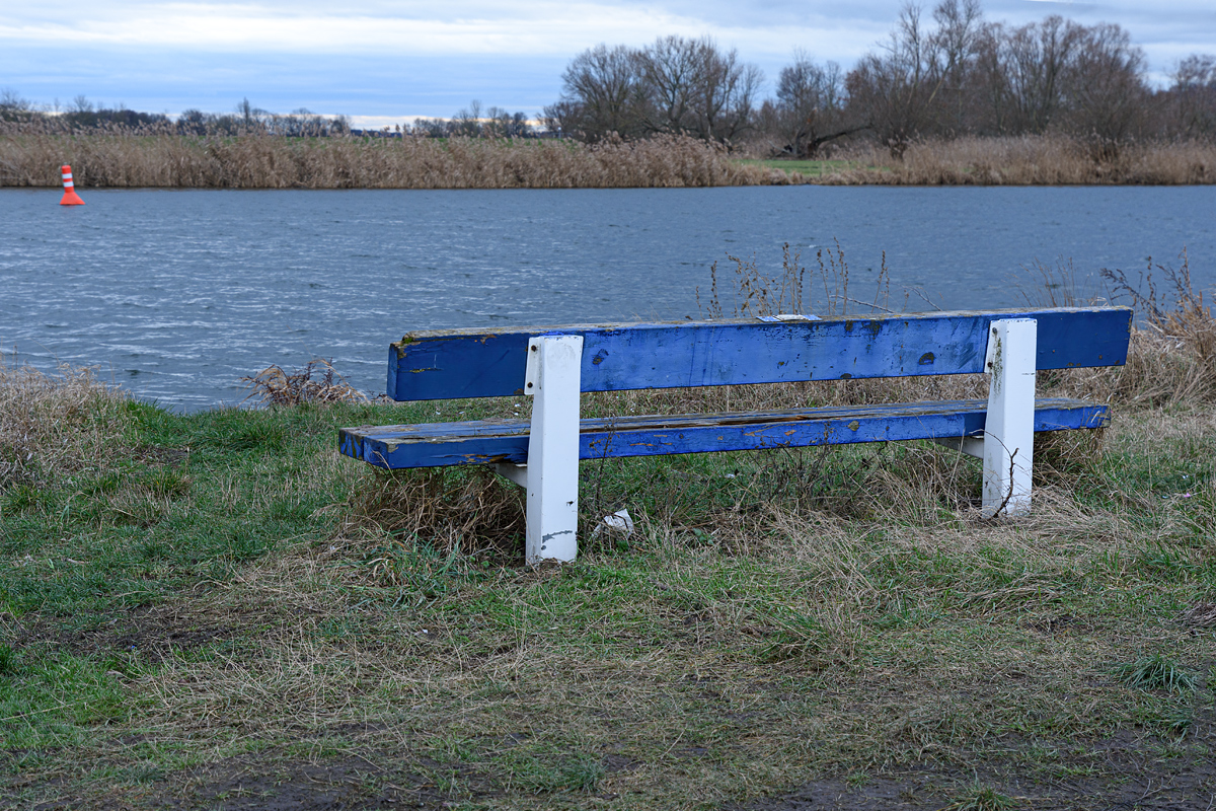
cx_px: 608
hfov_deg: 31.9
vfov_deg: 21.6
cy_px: 406
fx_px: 2128
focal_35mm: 63
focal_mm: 42
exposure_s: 1/200
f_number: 5.6
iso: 280
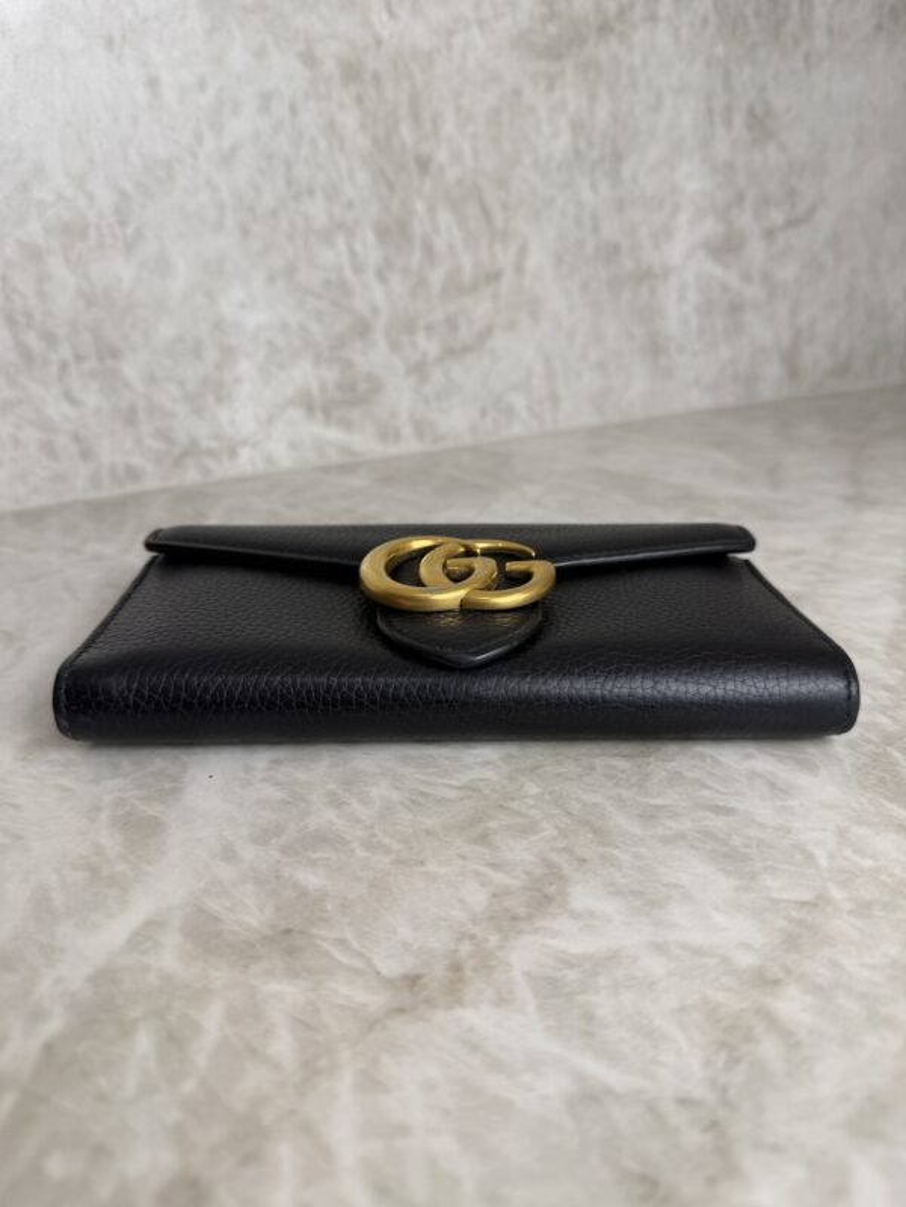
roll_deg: -0.2
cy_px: 604
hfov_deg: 56.8
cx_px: 453
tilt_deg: -22.8
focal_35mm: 24
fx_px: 838
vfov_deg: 71.6
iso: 50
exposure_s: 1/137
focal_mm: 6.76
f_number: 1.78
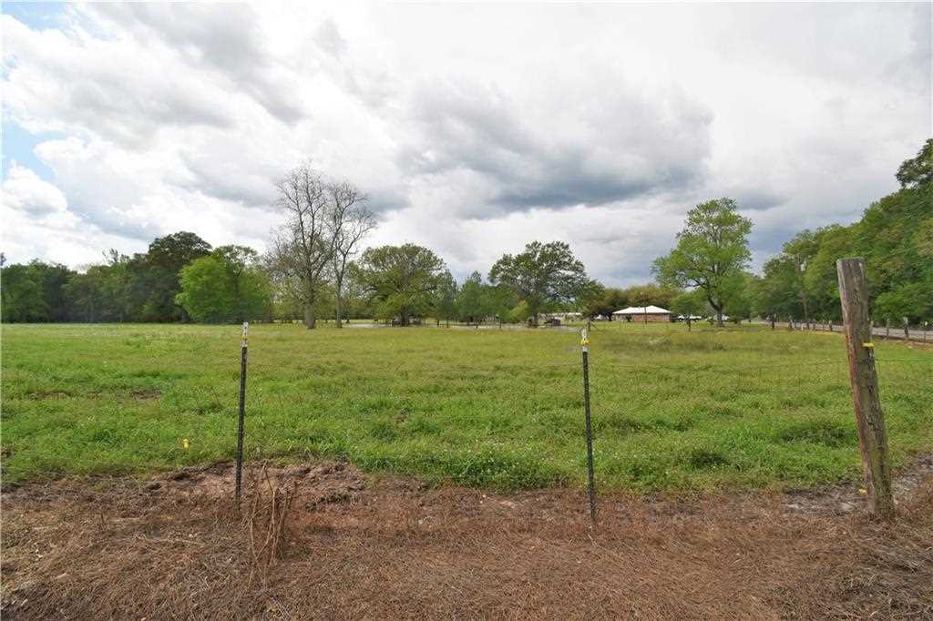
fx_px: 389
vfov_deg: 77.3
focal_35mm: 15
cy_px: 310
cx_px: 466
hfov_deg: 100.4
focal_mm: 10
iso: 200
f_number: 9
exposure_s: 1/320
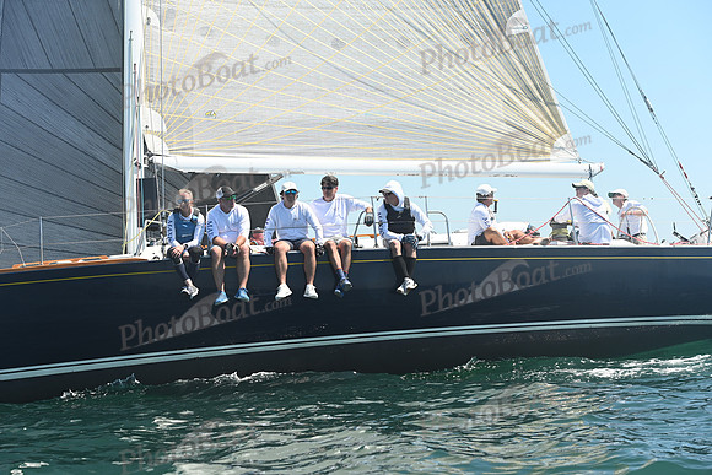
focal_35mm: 70
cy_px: 238
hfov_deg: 28.8
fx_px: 1385
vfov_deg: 19.5
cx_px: 356
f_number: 6.3
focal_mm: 70
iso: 320
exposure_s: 1/1000
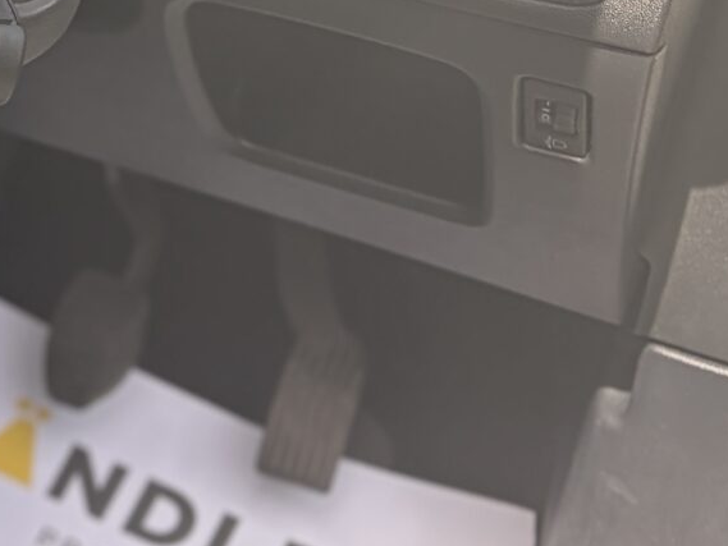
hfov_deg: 15.1
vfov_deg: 12.5
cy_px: -24
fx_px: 2461
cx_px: -485
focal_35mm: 117
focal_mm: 5.96
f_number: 1.6
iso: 64
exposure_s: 1/576
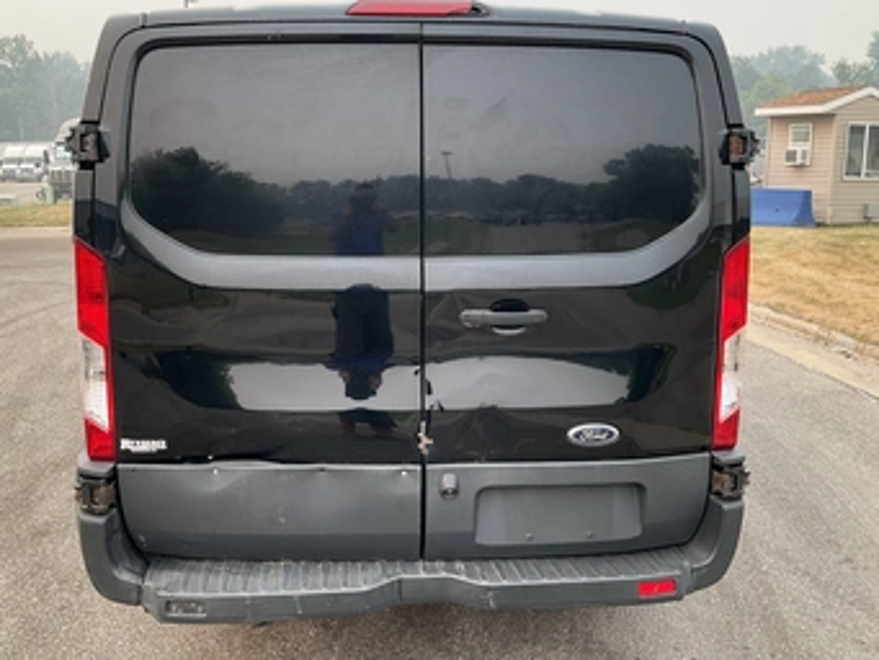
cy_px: 320
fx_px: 864
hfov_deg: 53.9
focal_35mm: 34
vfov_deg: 41.8
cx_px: 397
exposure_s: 1/157
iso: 20
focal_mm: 3
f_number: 1.8
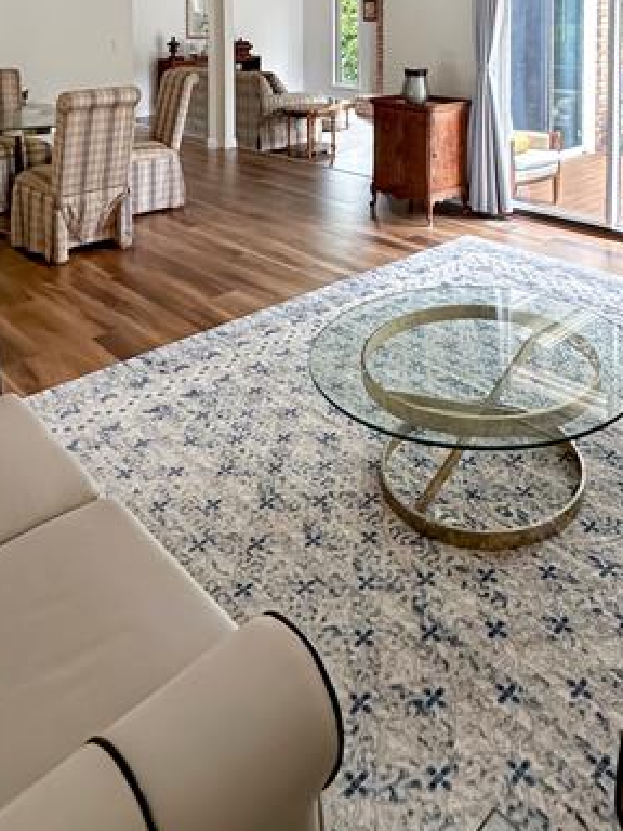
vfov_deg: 57.1
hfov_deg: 48.7
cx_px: 426
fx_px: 672
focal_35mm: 28
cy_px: 130
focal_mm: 2.22
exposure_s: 1/120
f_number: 2.2
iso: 80
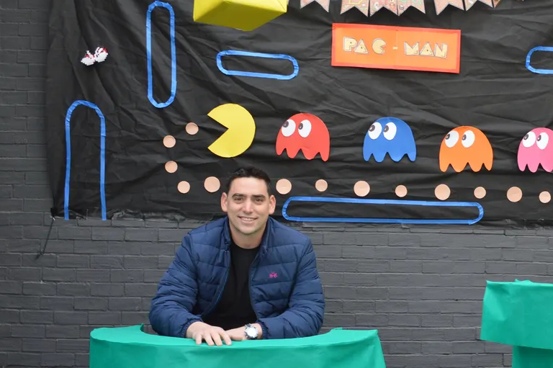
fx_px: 936
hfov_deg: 32.4
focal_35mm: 61
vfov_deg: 22.1
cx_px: 397
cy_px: 243
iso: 400
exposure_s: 1/100
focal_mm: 22
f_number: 5
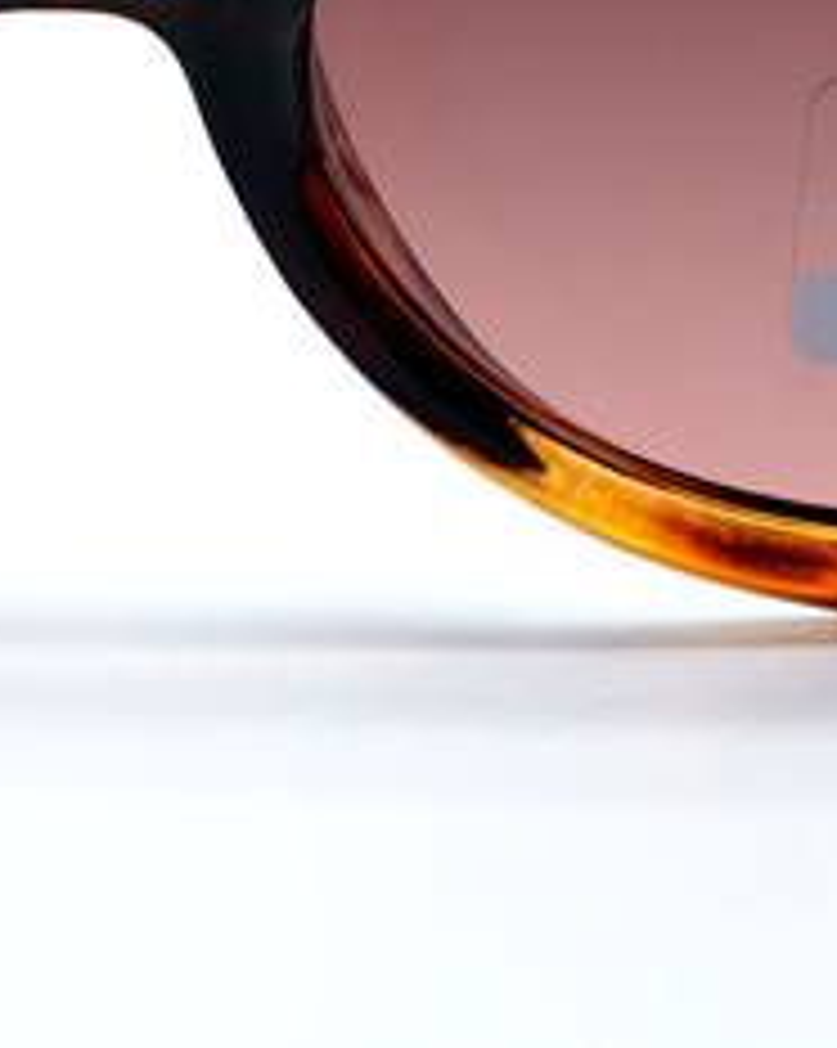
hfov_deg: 5.6
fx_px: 8620
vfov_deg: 6.9
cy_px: 90
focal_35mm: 278
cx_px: 90
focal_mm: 46.3
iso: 160
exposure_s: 1/150
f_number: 5.6
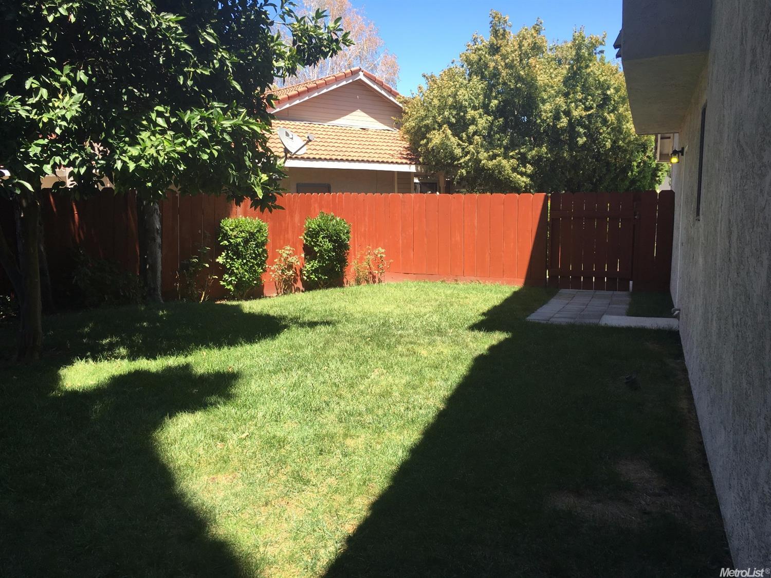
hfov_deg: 61.7
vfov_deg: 48.2
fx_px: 646
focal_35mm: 29
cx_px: 386
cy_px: 289
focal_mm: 4.15
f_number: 2.2
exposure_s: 1/420
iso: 25
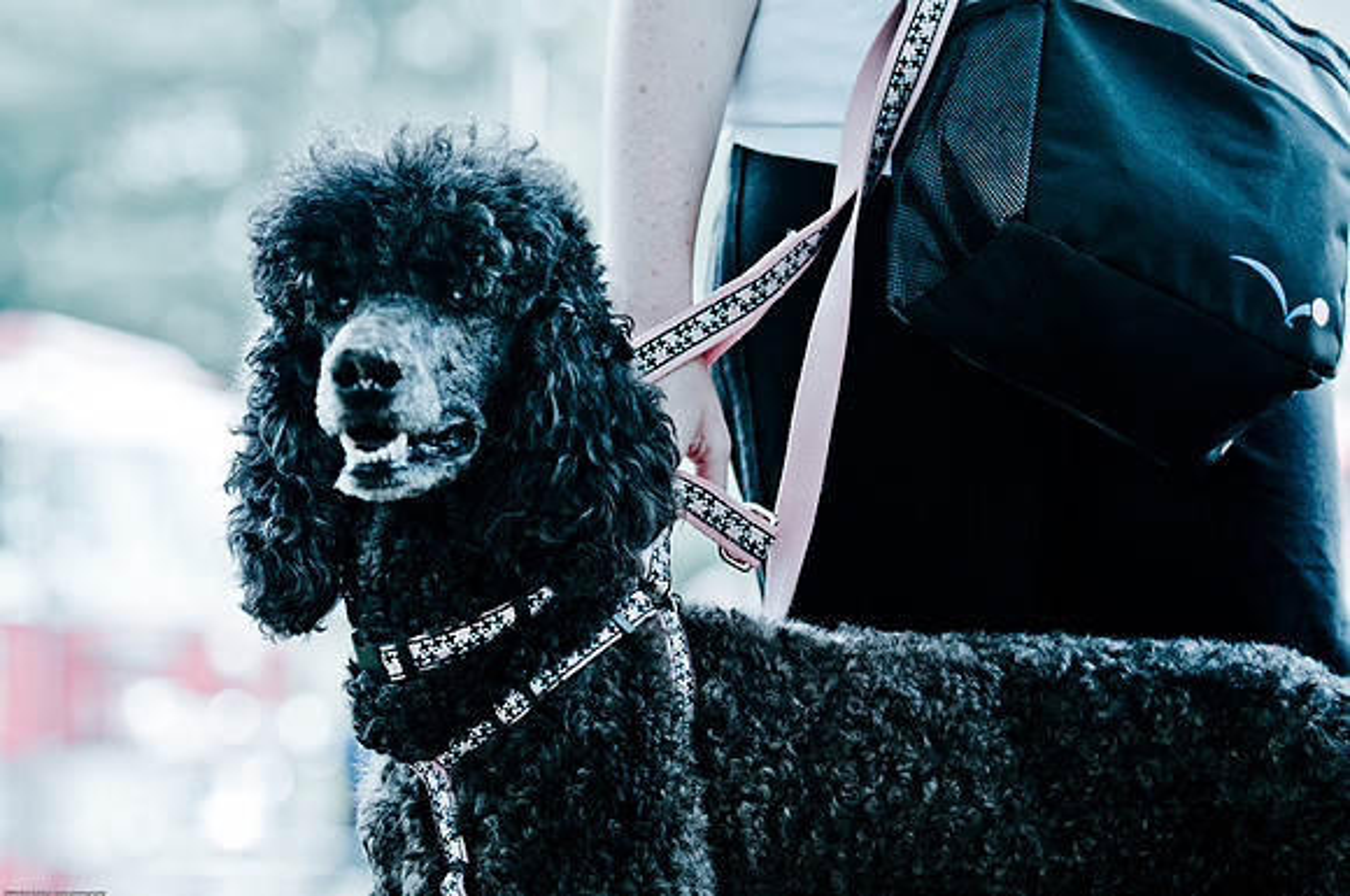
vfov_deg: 8.9
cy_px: 448
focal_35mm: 153
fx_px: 5729
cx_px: 675
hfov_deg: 13.4
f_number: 2.8
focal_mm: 102
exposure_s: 1/400
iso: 200
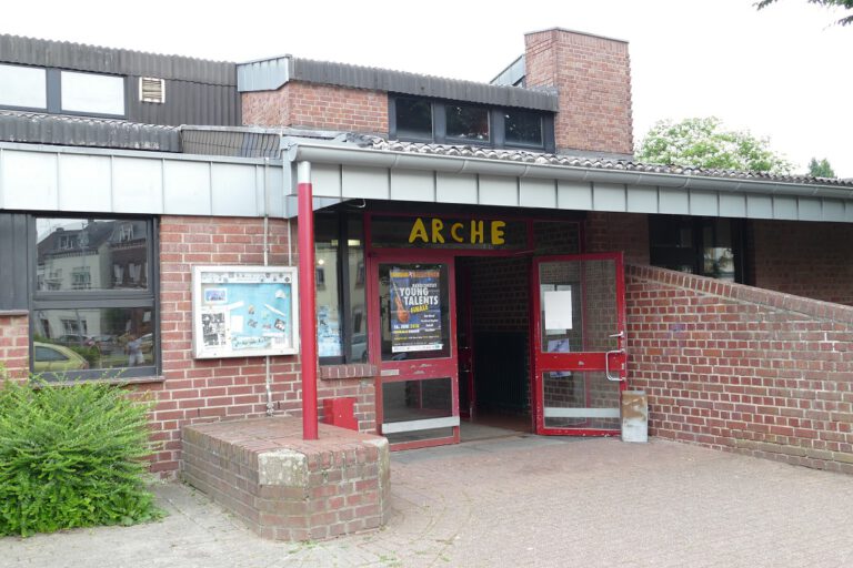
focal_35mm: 35
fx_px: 829
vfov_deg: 37.9
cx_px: 426
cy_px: 284
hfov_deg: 54.4
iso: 125
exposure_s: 1/80
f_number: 3.5
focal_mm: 12.9
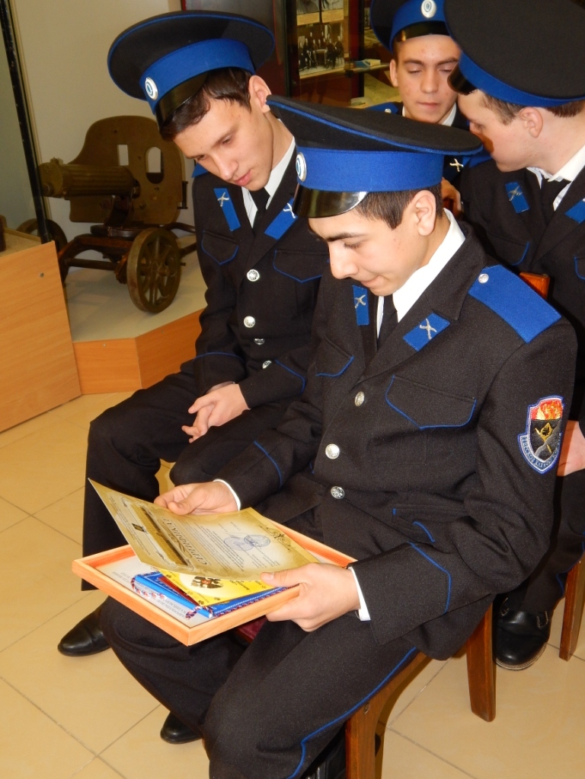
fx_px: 856
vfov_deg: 49.0
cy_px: 390
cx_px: 292
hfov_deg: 37.7
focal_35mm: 38
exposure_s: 1/30
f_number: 3.4
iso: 200
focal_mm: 6.8
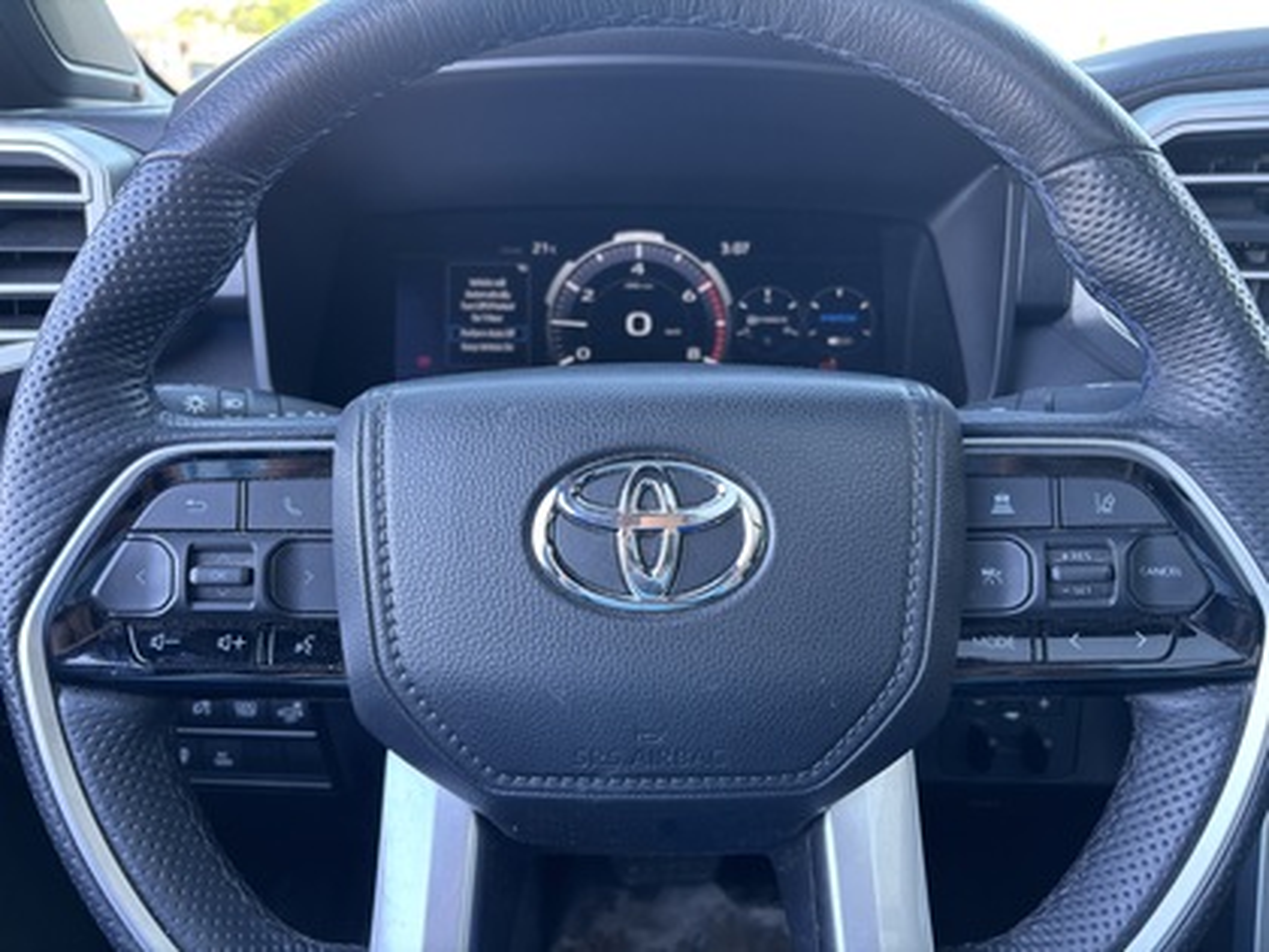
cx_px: 634
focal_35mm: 26
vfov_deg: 53.1
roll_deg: -2.5
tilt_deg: -23.2
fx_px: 953
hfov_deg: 67.3
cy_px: 476
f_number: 1.6
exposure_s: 1/82
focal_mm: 5.96
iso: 125
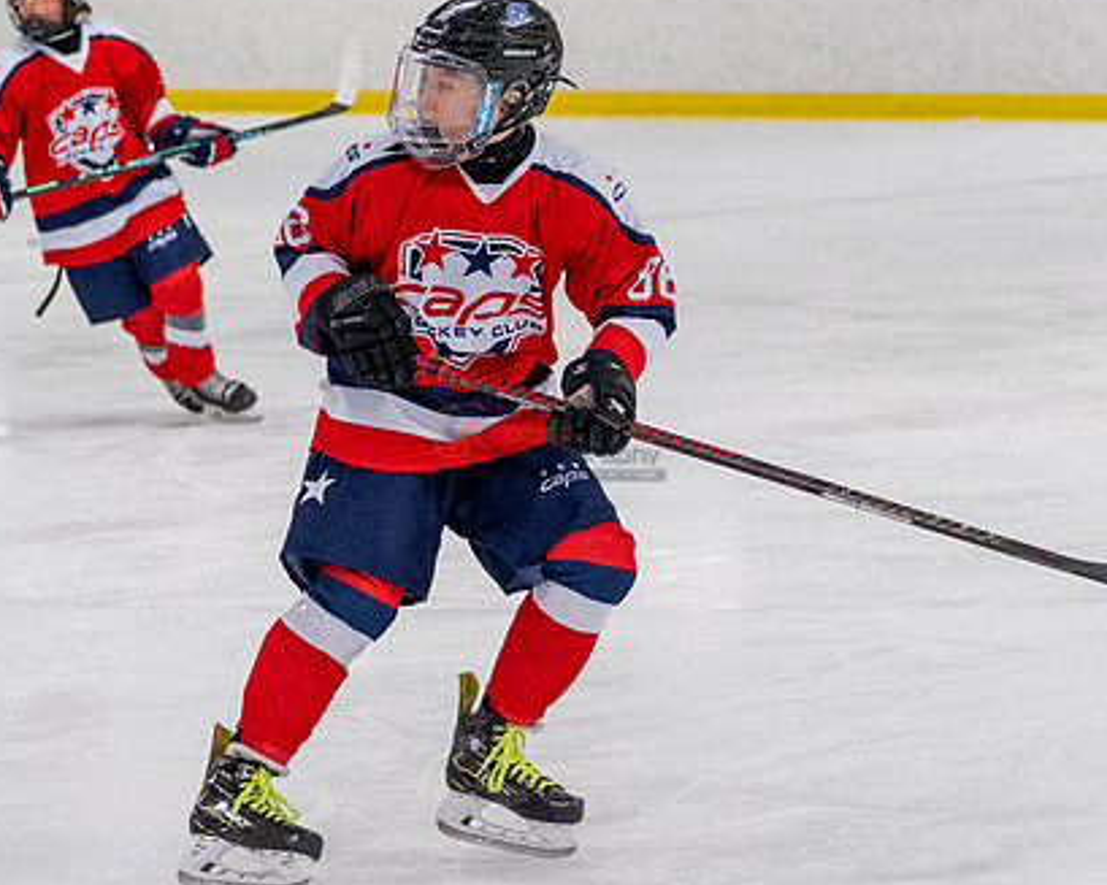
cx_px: 606
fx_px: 6027
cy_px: 408
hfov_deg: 10.5
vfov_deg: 8.4
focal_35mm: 184
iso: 2000
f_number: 3.2
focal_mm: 74
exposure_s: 1/800
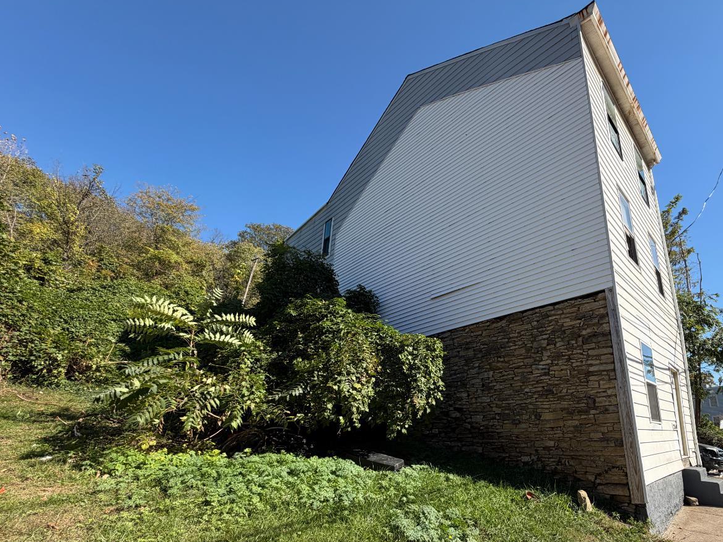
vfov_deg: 70.3
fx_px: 376
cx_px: 454
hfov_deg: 86.0
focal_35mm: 18
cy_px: 343
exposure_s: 1/770
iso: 32
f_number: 2.2
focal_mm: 2.22
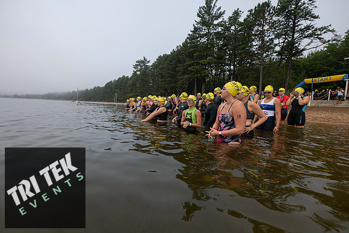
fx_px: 136
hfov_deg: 104.2
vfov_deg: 81.2
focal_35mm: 14
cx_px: 174
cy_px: 116
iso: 320
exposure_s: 1/800
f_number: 4
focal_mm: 14
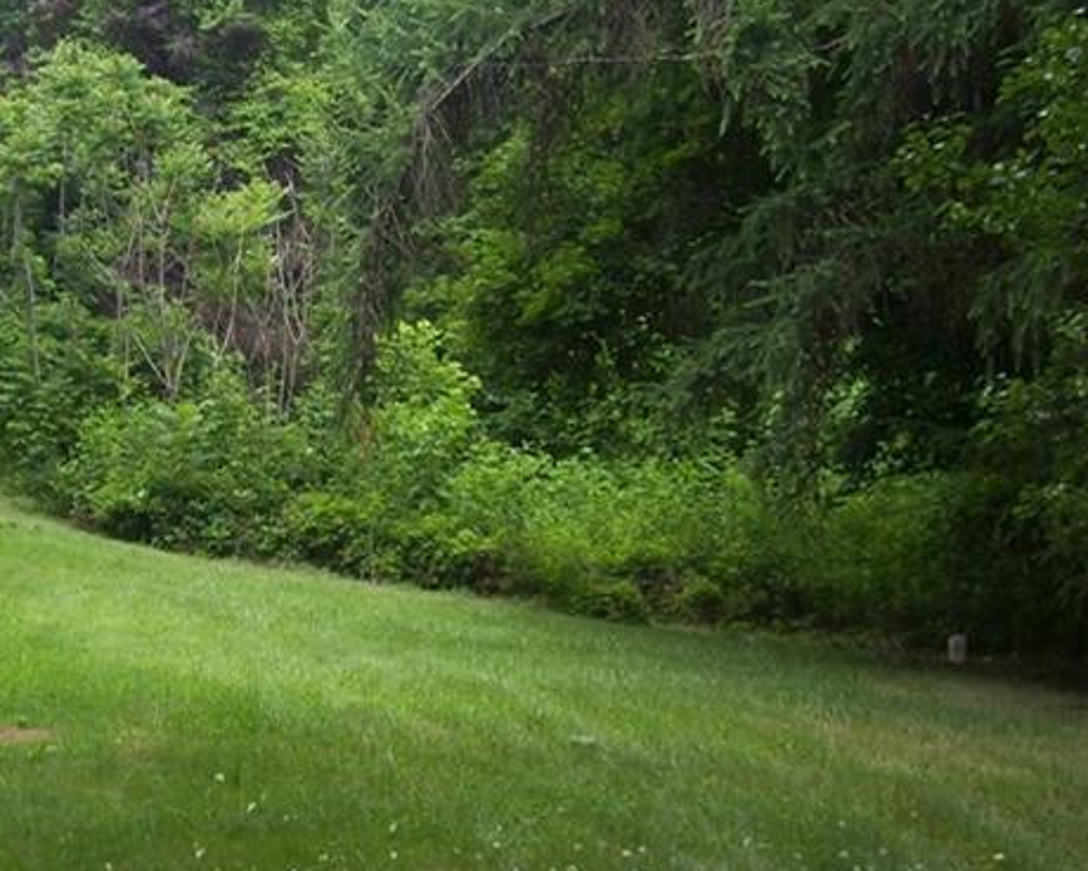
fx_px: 2512
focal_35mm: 78
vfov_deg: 19.7
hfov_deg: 23.8
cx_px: 128
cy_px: 443
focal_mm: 6
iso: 80
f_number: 2.7
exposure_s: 1/320
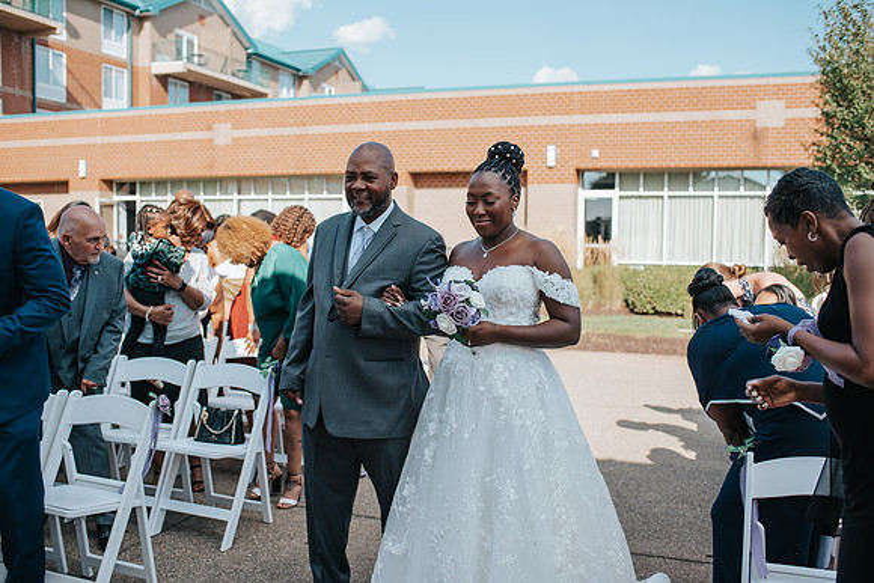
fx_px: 850
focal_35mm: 35
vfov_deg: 37.9
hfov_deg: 54.4
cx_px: 437
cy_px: 292
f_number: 3.2
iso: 125
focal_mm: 35
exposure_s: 1/1250
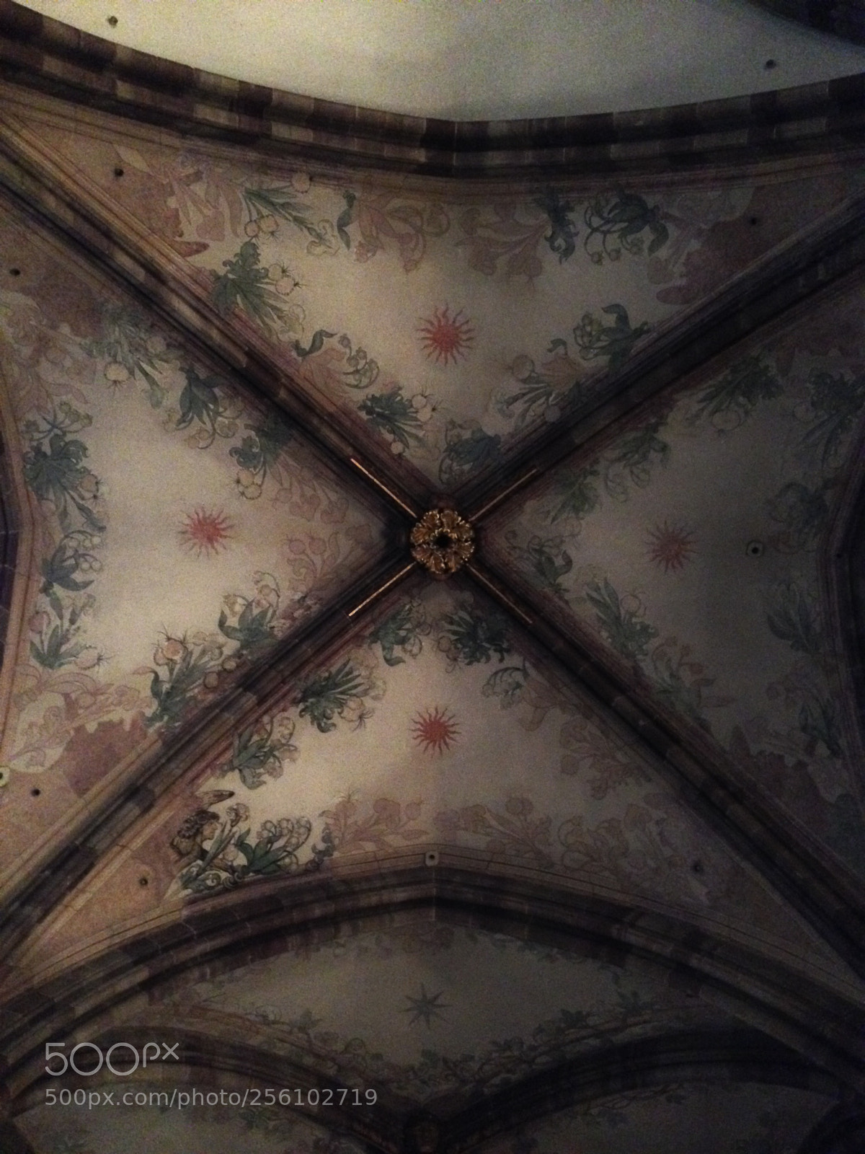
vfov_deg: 55.4
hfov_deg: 42.9
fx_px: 1099
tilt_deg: +81.7
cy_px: 577
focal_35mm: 33
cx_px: 432
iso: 800
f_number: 2.4
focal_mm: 4.12
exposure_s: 1/15
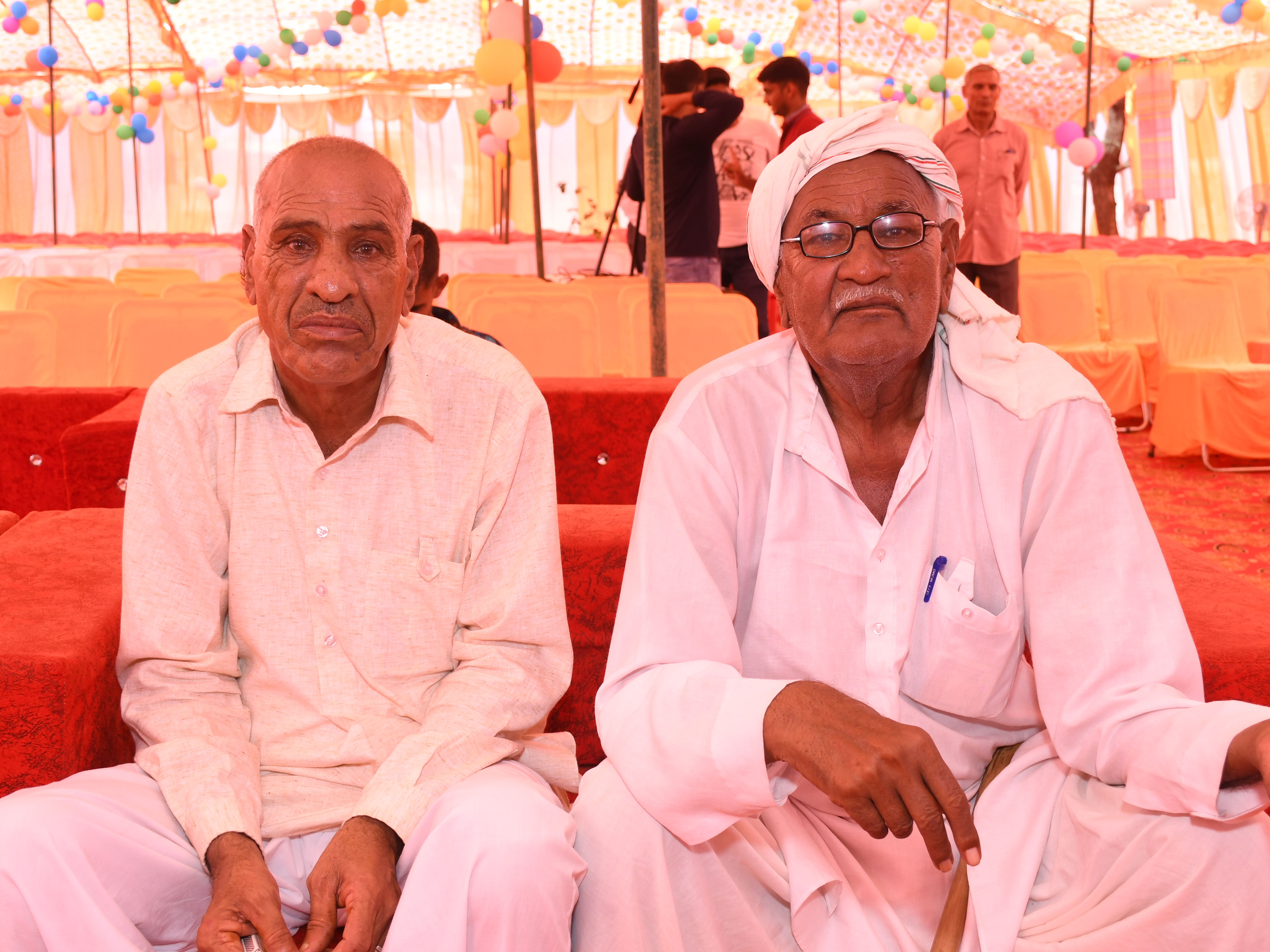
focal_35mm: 44
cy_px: 472
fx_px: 1614
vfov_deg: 32.9
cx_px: 647
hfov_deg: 42.9
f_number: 6.3
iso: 400
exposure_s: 1/125
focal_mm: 27
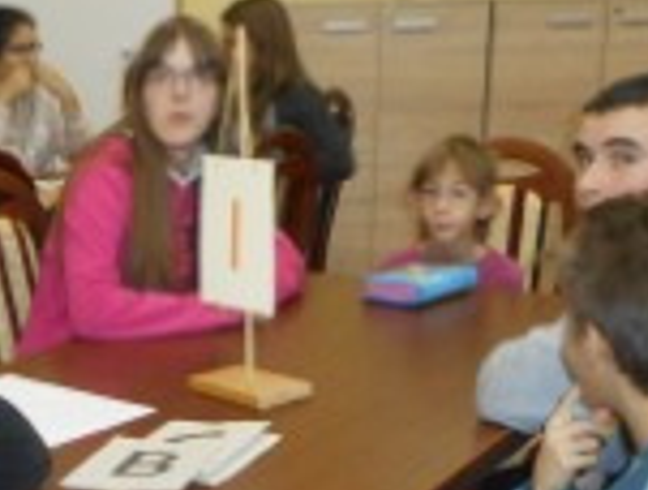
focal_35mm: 74
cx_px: 64
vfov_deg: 19.7
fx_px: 1389
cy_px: 421
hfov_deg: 25.5
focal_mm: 4.5
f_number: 3.7
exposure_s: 1/25
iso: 450
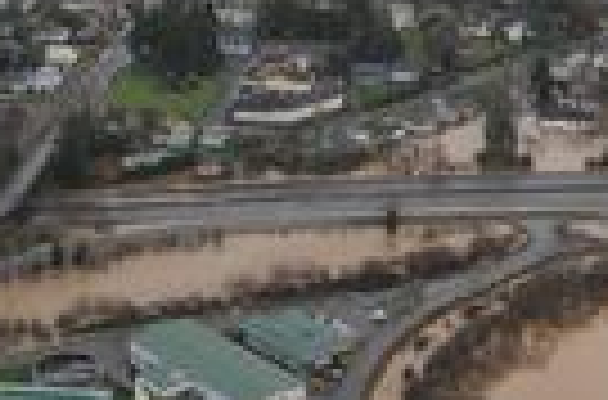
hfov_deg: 19.2
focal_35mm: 107
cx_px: 347
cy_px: -90
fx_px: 1801
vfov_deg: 12.4
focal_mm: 24
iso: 400
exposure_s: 1/800
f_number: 3.8
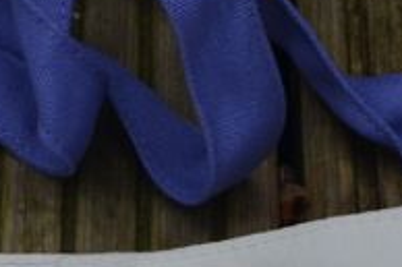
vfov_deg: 5.7
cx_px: -15
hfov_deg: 8.6
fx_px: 2644
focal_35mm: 237
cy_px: 482
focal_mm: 24
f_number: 6.3
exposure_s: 1/160
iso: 200
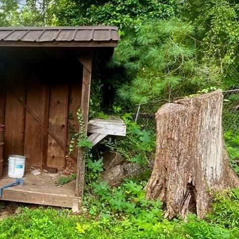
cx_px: -9
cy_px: 99
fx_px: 391
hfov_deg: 31.1
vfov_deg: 33.9
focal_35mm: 50
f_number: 1.5
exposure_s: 1/178
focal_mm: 5.7
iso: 40
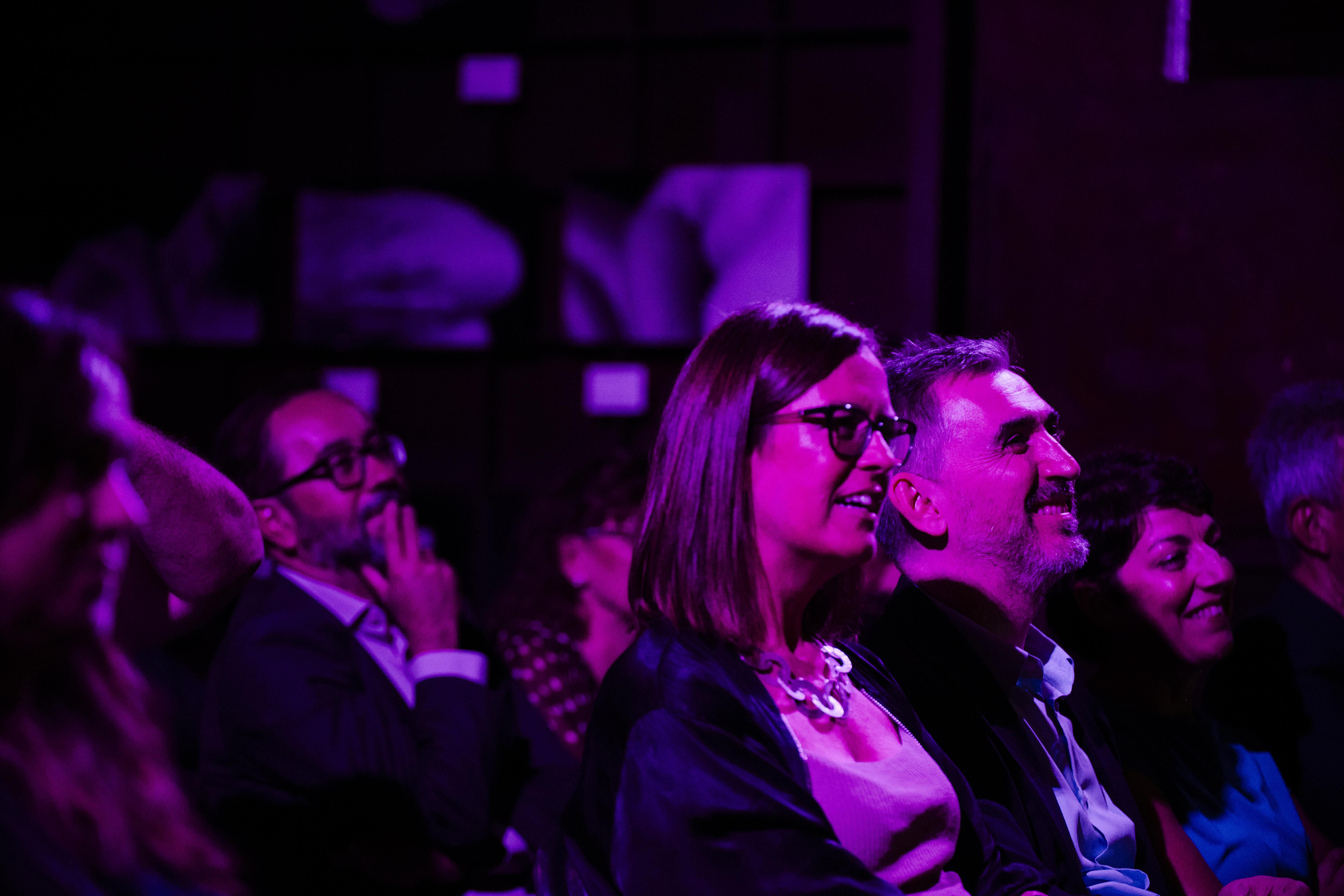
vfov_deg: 11.8
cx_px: 672
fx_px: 4330
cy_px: 448
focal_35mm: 116
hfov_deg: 17.6
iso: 3200
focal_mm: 116
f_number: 2.8
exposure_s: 1/200
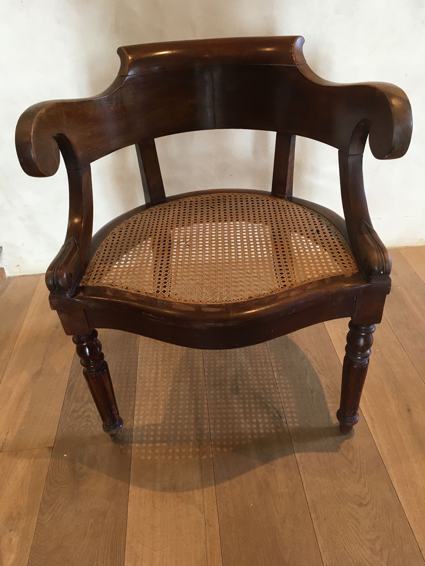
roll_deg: +4.9
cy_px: 283
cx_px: 212
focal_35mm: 29
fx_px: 475
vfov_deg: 61.7
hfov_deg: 48.2
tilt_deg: -35.1
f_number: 2.2
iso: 100
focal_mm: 4.15
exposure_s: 1/33
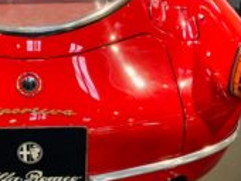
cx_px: 24
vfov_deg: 26.2
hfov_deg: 33.1
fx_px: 383
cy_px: 40
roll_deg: +0.7
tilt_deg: -22.6
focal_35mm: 55
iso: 250
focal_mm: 4.25
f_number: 1.8
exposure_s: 1/33
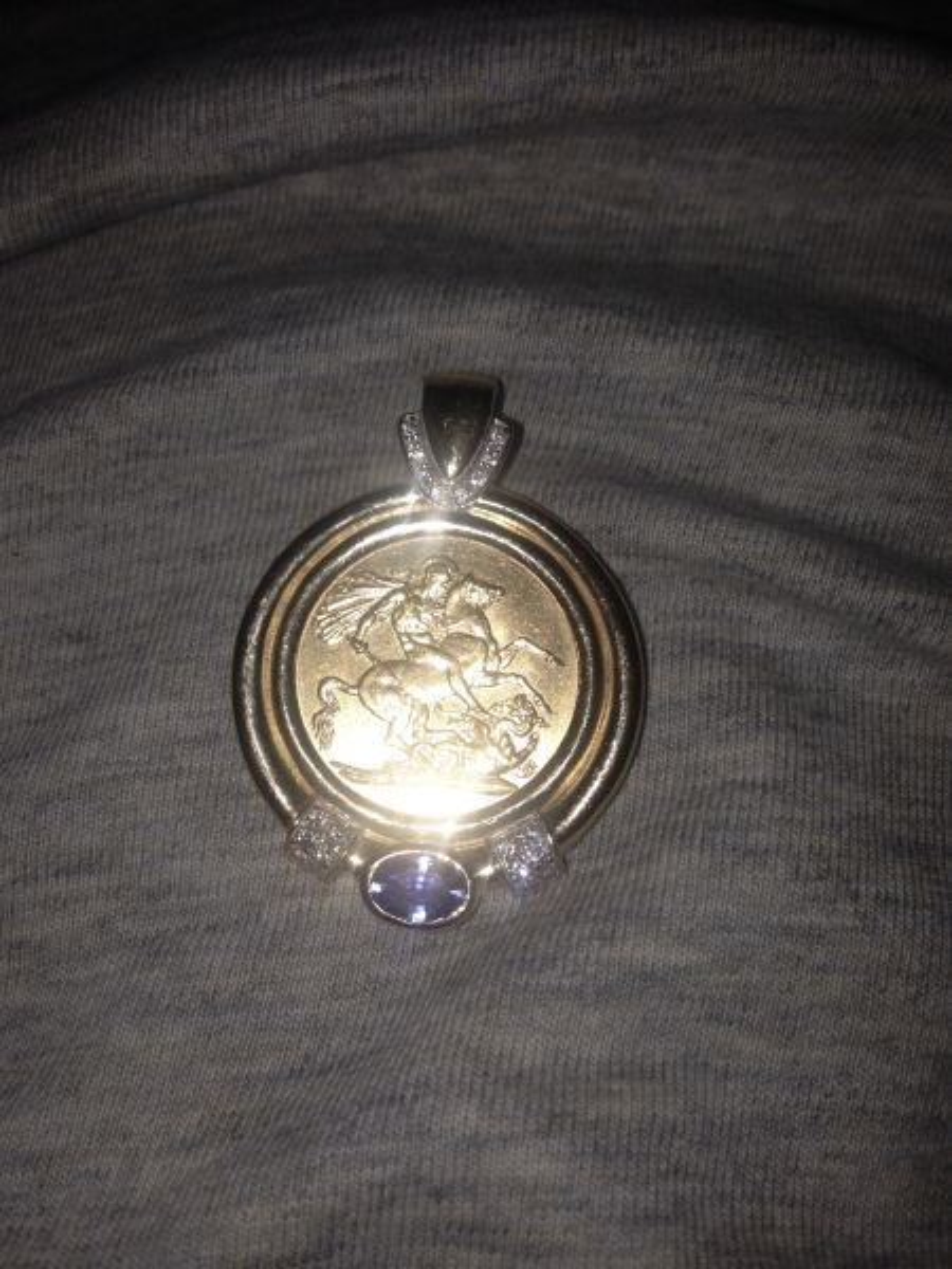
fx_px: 1210
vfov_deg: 55.4
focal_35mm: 33
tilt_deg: -72.8
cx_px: 476
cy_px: 634
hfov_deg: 42.9
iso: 50
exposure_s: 1/511
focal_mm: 4.12
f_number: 2.4
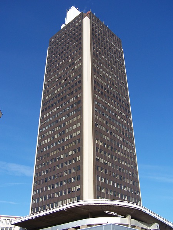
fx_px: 253
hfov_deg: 37.7
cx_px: 86
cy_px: 115
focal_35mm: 38
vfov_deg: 49.0
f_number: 4
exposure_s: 1/500
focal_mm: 6.3
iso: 80
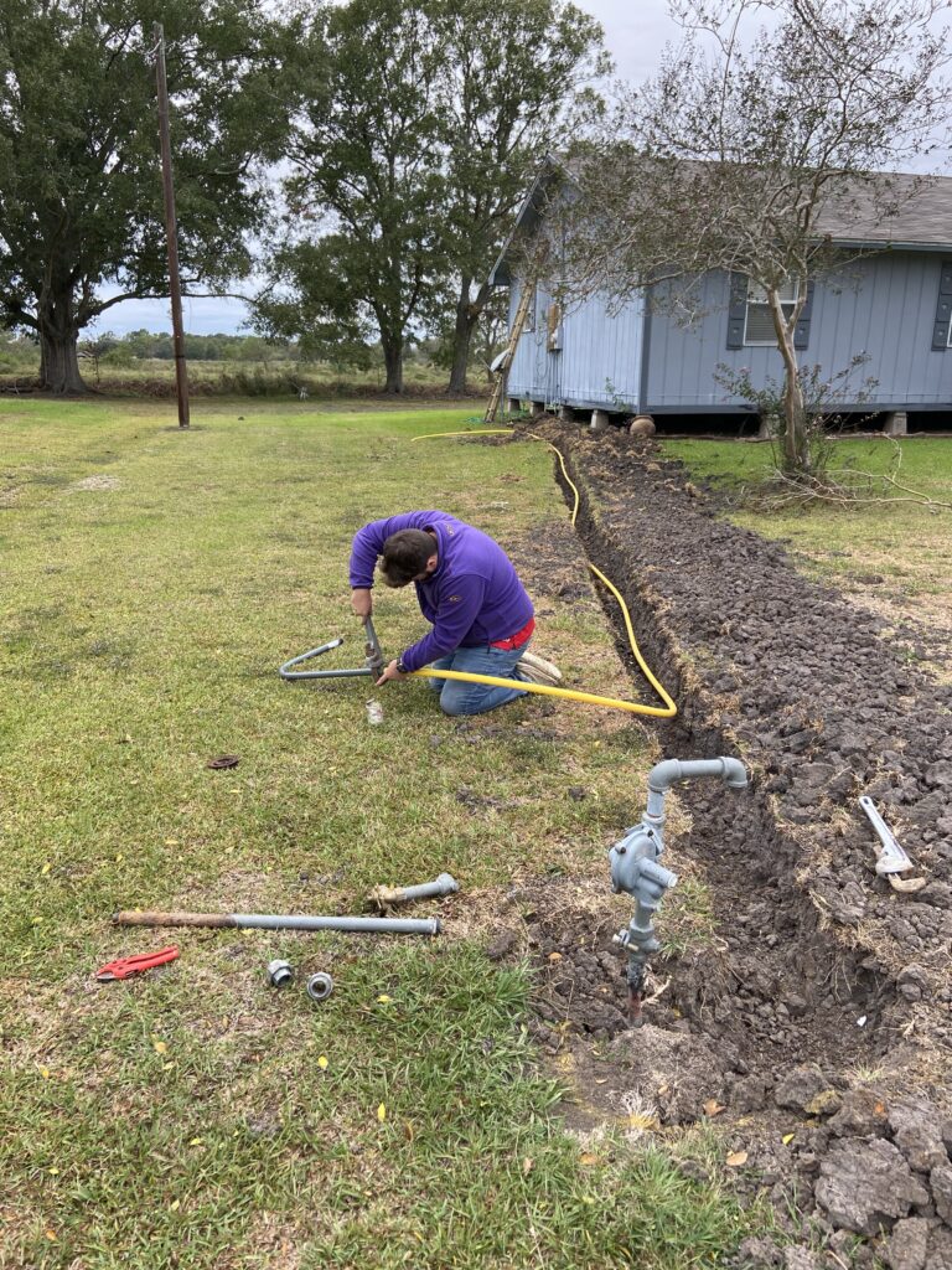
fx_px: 953
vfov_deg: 67.3
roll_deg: -0.5
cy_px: 635
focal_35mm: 26
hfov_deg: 53.1
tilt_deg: -14.1
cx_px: 476
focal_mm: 4.25
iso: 32
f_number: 1.8
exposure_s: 1/122
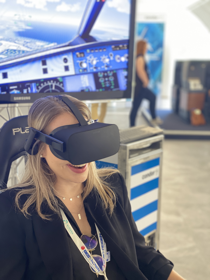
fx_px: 421
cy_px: 140
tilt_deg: -9.4
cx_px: 105
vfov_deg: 36.8
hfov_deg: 28.0
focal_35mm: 52
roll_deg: -0.7
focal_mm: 6
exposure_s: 1/38
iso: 200
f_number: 2
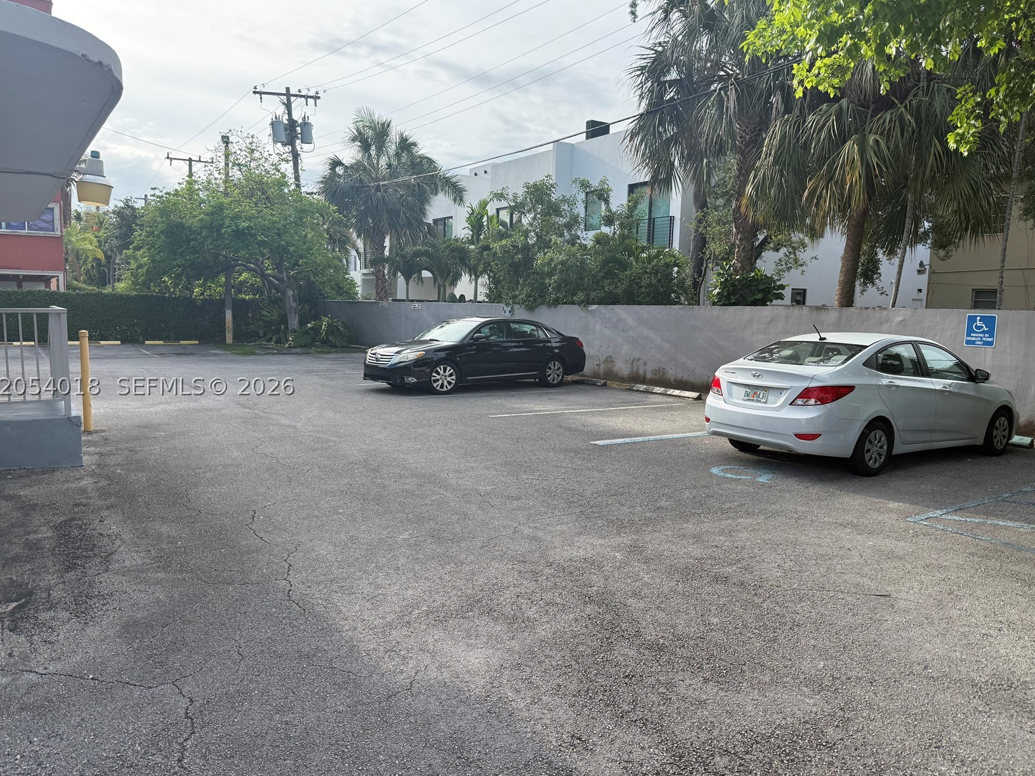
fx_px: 747
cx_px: 501
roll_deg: -0.6
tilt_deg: -6.8
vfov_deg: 54.9
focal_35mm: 25
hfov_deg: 69.4
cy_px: 386
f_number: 1.78
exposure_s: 1/2053
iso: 100
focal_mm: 6.76
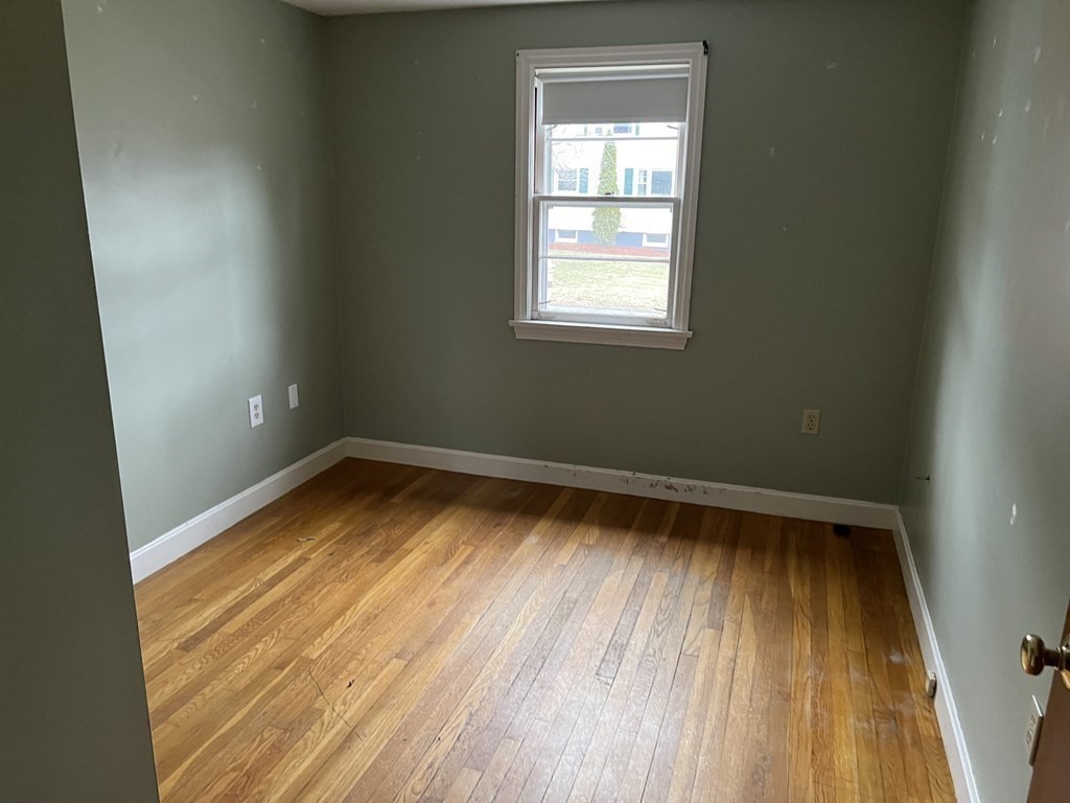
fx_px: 804
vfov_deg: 53.1
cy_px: 402
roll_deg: +0.1
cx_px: 535
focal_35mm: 26
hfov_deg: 67.3
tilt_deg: -14.3
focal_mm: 5.7
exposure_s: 1/40
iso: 400
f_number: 1.5
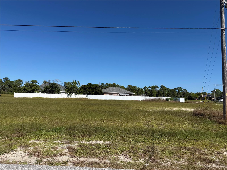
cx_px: 114
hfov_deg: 71.6
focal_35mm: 24
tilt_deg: +2.1
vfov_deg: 56.8
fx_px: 157
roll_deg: -0.6
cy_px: 85
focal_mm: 6.76
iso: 80
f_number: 1.78
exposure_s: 1/7353
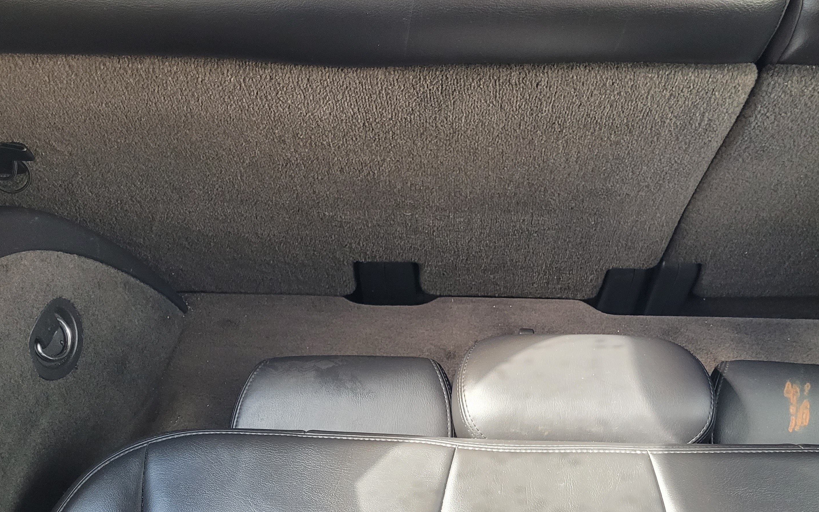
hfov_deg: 50.3
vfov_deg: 32.4
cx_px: 454
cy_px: 358
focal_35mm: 39
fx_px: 871
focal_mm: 5.4
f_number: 1.8
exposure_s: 1/120
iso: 320
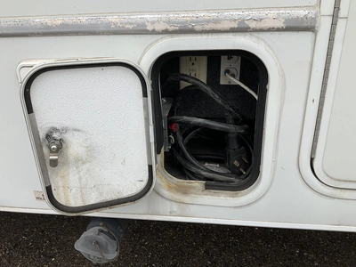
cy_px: 134
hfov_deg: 61.7
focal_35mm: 29
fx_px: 298
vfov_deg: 48.2
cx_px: 178
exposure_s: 1/1055
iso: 25
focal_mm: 3
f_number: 1.8
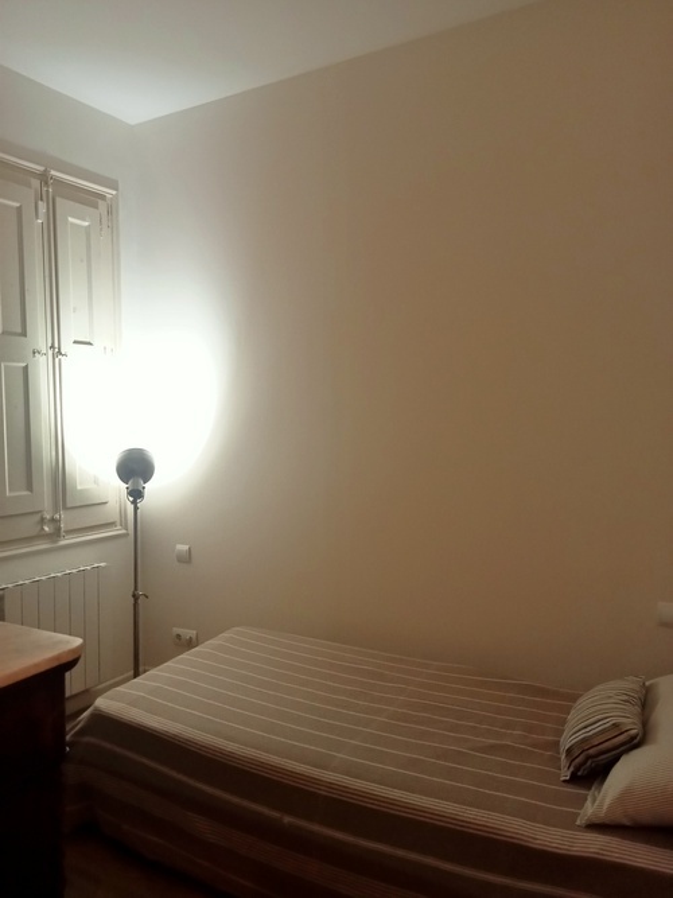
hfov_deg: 49.7
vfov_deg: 63.5
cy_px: 449
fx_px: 726
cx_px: 336
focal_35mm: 28
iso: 506
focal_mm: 3.46
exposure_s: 1/33.3
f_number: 2.2
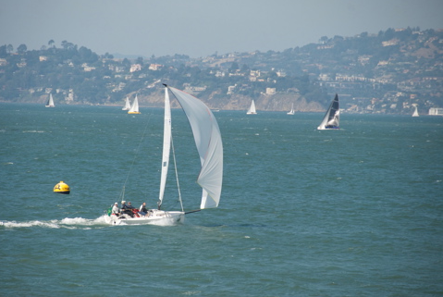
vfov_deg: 5.1
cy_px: 145
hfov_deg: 7.7
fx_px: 3303
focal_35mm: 268
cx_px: 211
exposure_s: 1/1250
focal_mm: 170
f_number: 5.6
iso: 320
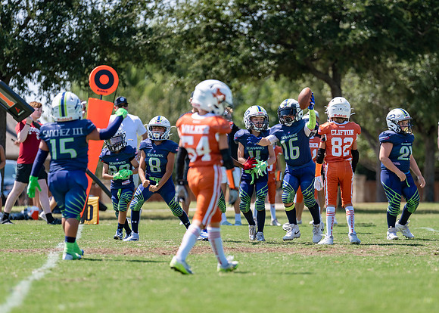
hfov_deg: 6.9
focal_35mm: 294
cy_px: 178
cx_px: 270
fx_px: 3661
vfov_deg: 4.9
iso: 100
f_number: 2.8
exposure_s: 1/1250
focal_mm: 200
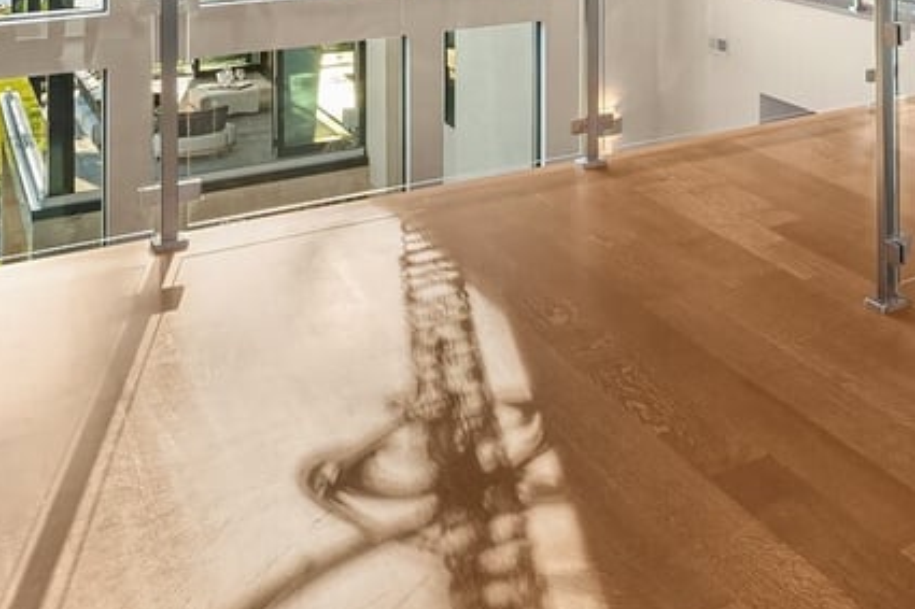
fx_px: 1219
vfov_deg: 27.2
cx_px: 1139
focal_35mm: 48
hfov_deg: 32.6
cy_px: 72
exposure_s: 1/15
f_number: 8
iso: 200
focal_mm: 17
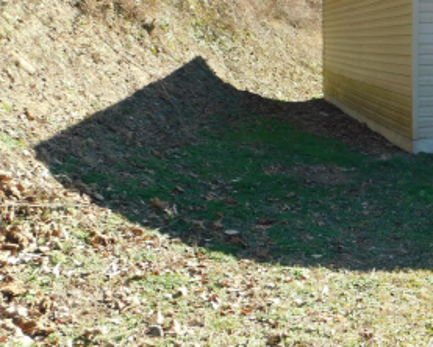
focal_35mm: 54
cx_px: 457
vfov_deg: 28.1
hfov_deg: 31.4
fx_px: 693
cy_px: 141
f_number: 3
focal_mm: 4
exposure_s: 1/400
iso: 125
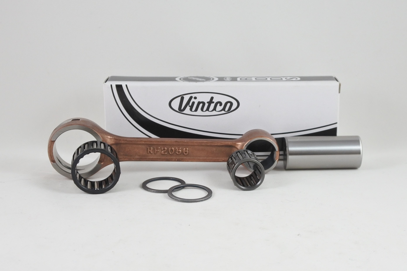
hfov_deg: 41.9
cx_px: 204
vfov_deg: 28.6
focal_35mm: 47
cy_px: 136
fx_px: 531
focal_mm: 17.6
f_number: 4.5
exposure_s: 1/125
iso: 560
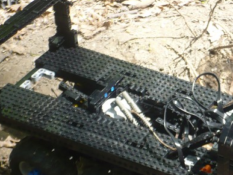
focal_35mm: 124
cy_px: 166
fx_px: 834
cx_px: 234
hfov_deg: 15.6
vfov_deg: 11.8
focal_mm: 9.9
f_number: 3.7
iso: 100
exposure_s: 1/80
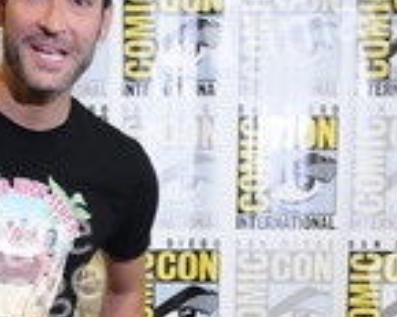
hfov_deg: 20.2
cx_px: 42
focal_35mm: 93
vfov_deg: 15.7
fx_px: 1093
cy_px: 421
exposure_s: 1/40
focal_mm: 24
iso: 1000
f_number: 3.2
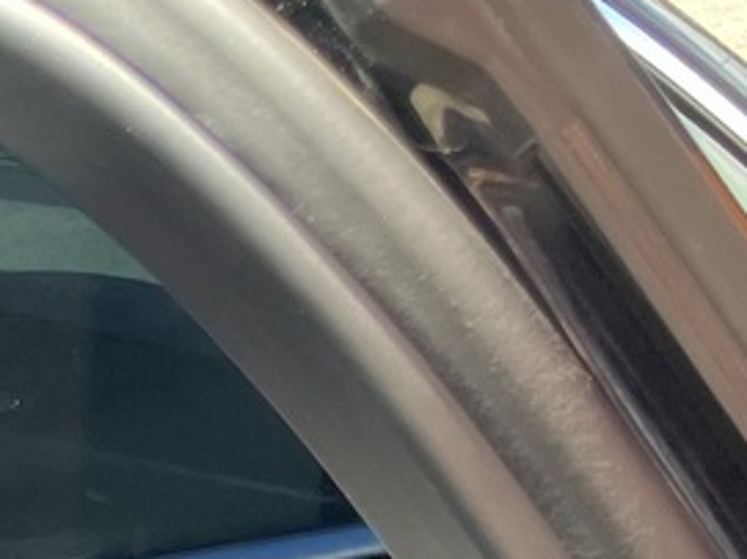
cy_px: 1253
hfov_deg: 11.4
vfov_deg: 9.1
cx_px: -951
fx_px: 3214
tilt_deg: -29.2
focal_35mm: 149
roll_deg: +0.9
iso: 40
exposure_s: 1/121
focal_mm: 3.99
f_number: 1.8
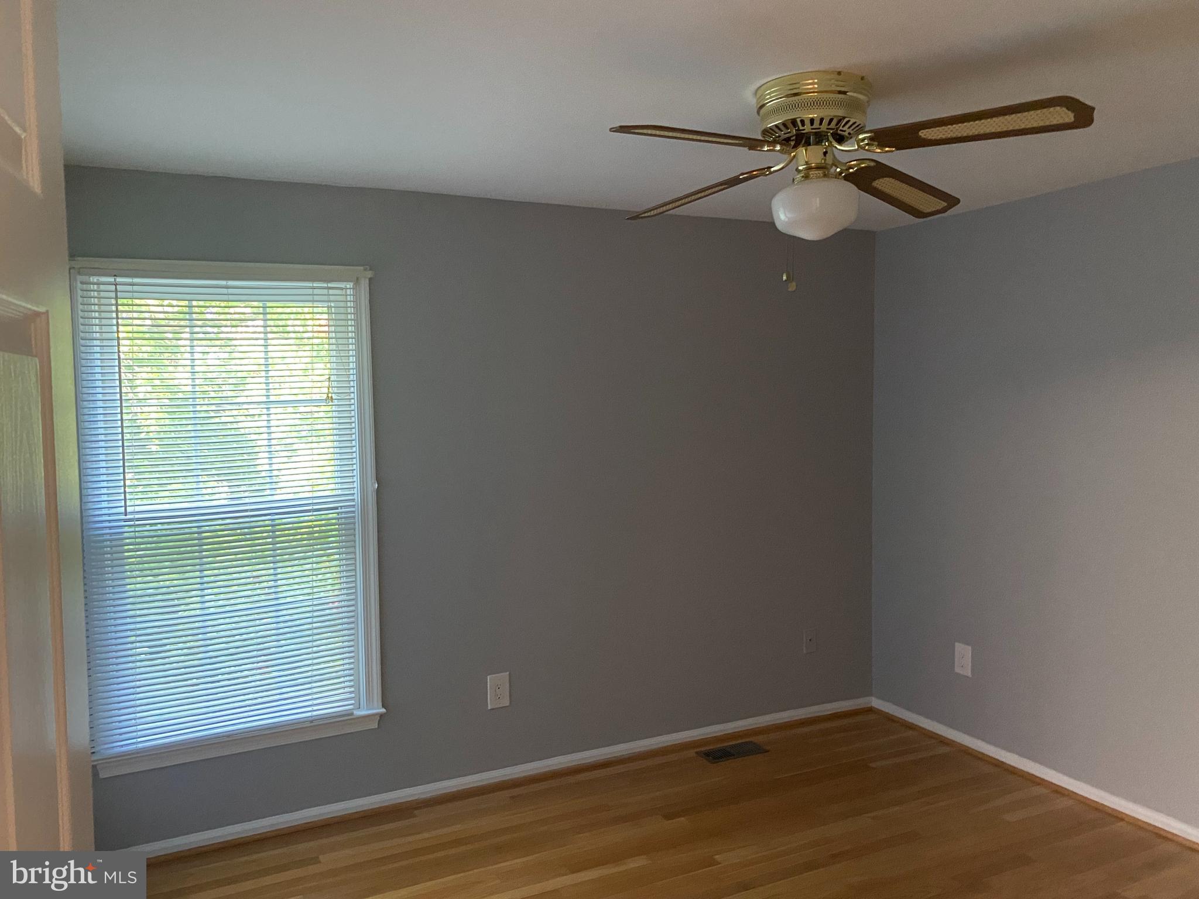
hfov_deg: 67.3
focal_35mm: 26
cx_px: 600
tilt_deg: -5.5
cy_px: 450
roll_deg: +0.6
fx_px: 901
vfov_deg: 53.1
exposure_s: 1/40
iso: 500
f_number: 1.8
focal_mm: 4.25
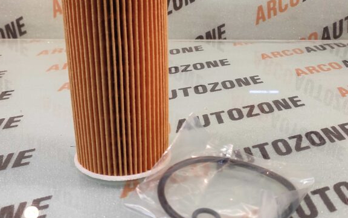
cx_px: 184
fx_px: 303
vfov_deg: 39.4
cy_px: 99
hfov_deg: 59.6
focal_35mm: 32
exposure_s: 1/50
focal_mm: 4.74
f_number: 1.79
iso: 295
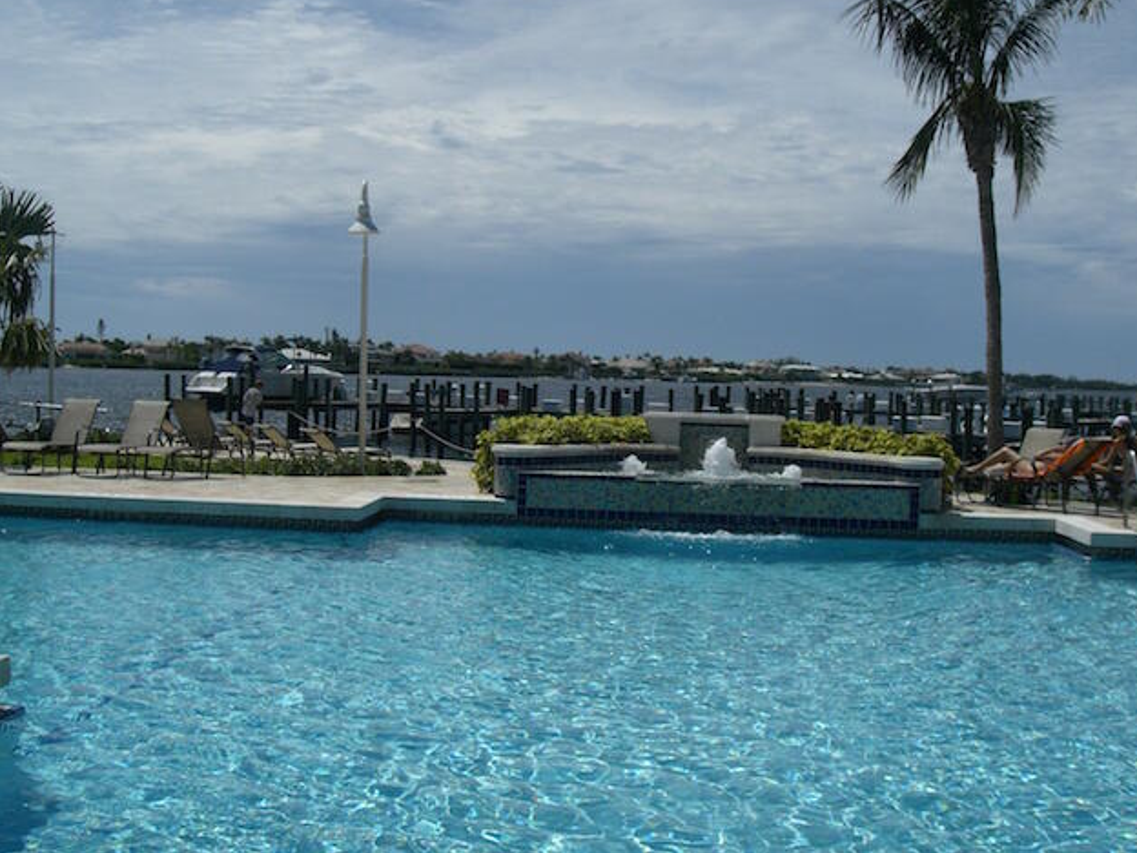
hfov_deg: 47.9
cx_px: 567
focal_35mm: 39
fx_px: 1281
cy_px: 417
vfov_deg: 36.8
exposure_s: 1/2000
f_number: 4.4
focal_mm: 6.3
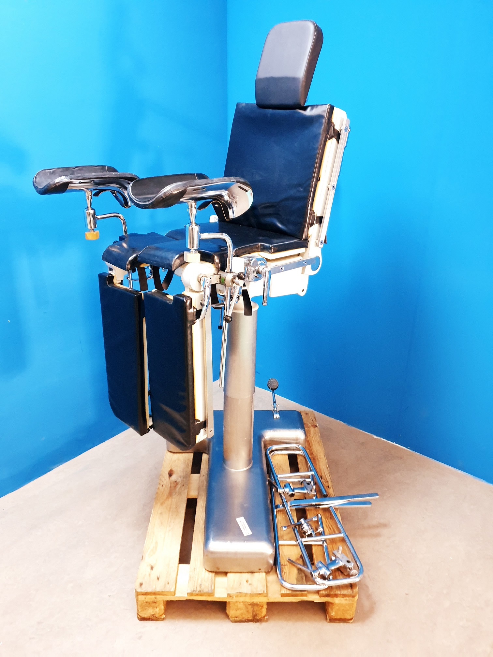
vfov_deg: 67.3
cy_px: 328
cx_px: 246
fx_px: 494
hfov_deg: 53.1
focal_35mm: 26
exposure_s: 1/50
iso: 320
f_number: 1.5
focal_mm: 4.3
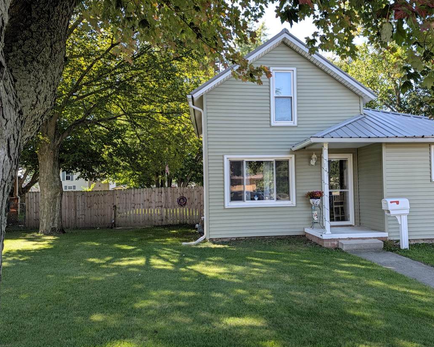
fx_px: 360
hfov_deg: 61.9
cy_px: 182
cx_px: 249
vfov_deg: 51.5
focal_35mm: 28
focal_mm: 5.28
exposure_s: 1/146
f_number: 1.7
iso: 18
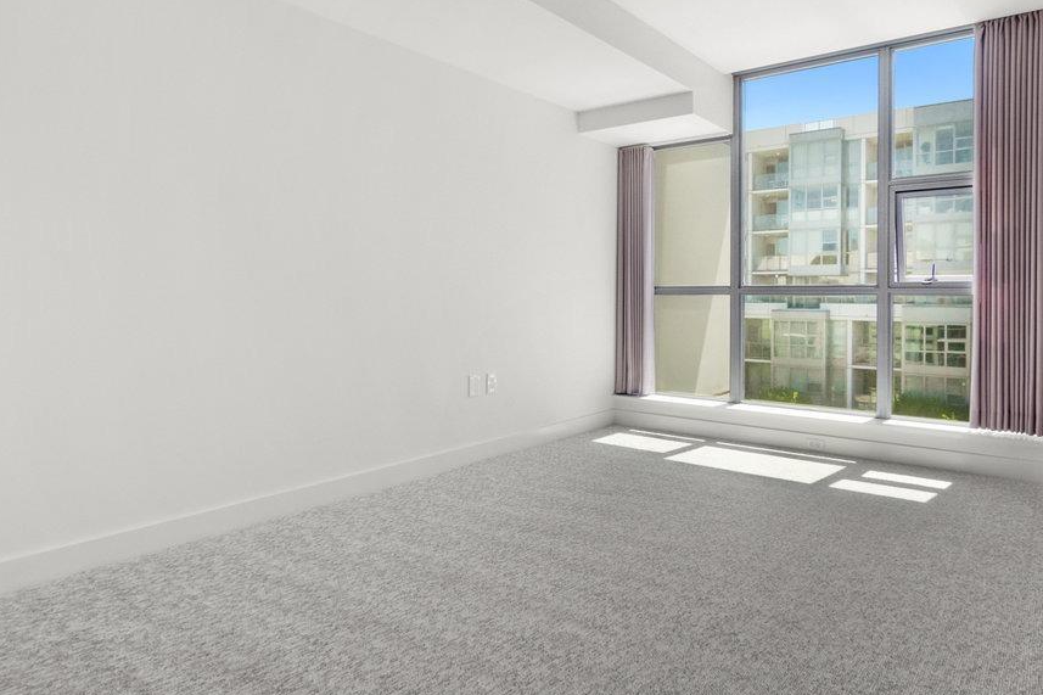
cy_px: 280
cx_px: 624
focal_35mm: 21
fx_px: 608
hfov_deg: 80.3
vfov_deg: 59.0
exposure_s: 1/50
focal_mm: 10
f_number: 9
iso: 800
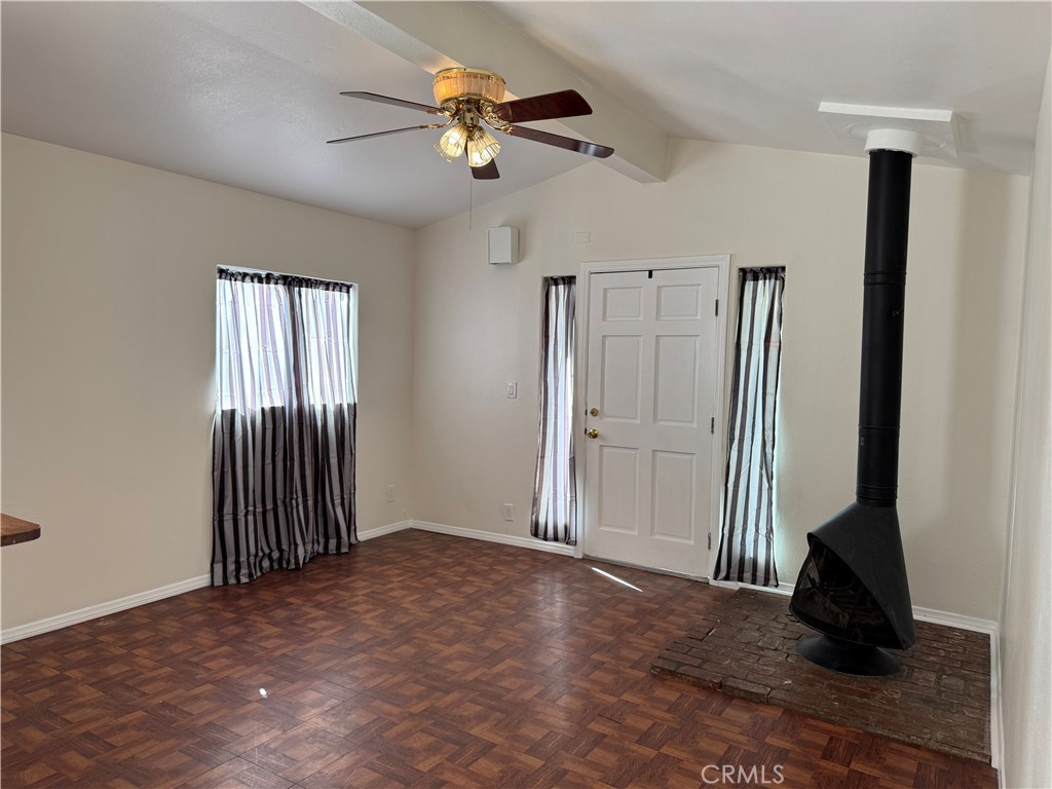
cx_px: 526
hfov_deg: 71.6
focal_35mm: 24
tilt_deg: -4.0
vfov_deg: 56.8
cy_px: 394
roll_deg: -1.6
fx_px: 729
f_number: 1.78
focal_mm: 6.76
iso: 80
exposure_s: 1/120
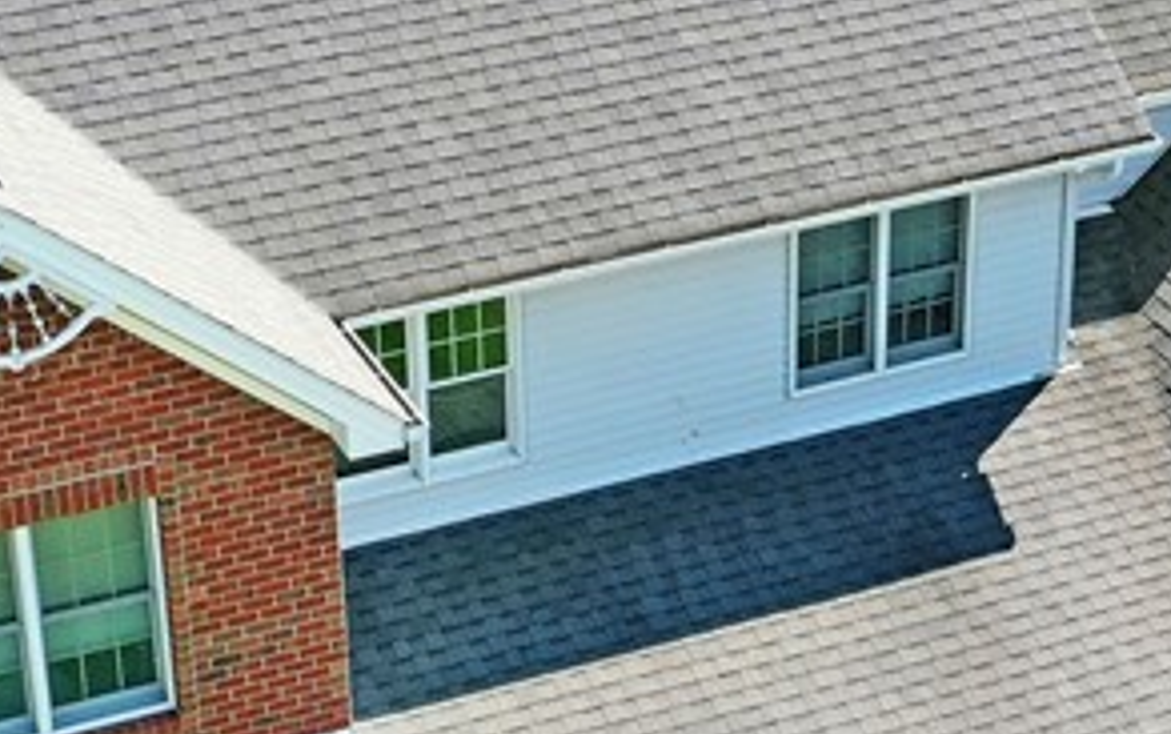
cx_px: 610
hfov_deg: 19.6
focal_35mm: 106
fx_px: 3385
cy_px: 485
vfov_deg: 12.4
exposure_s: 1/320
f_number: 5
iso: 100
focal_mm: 10.26
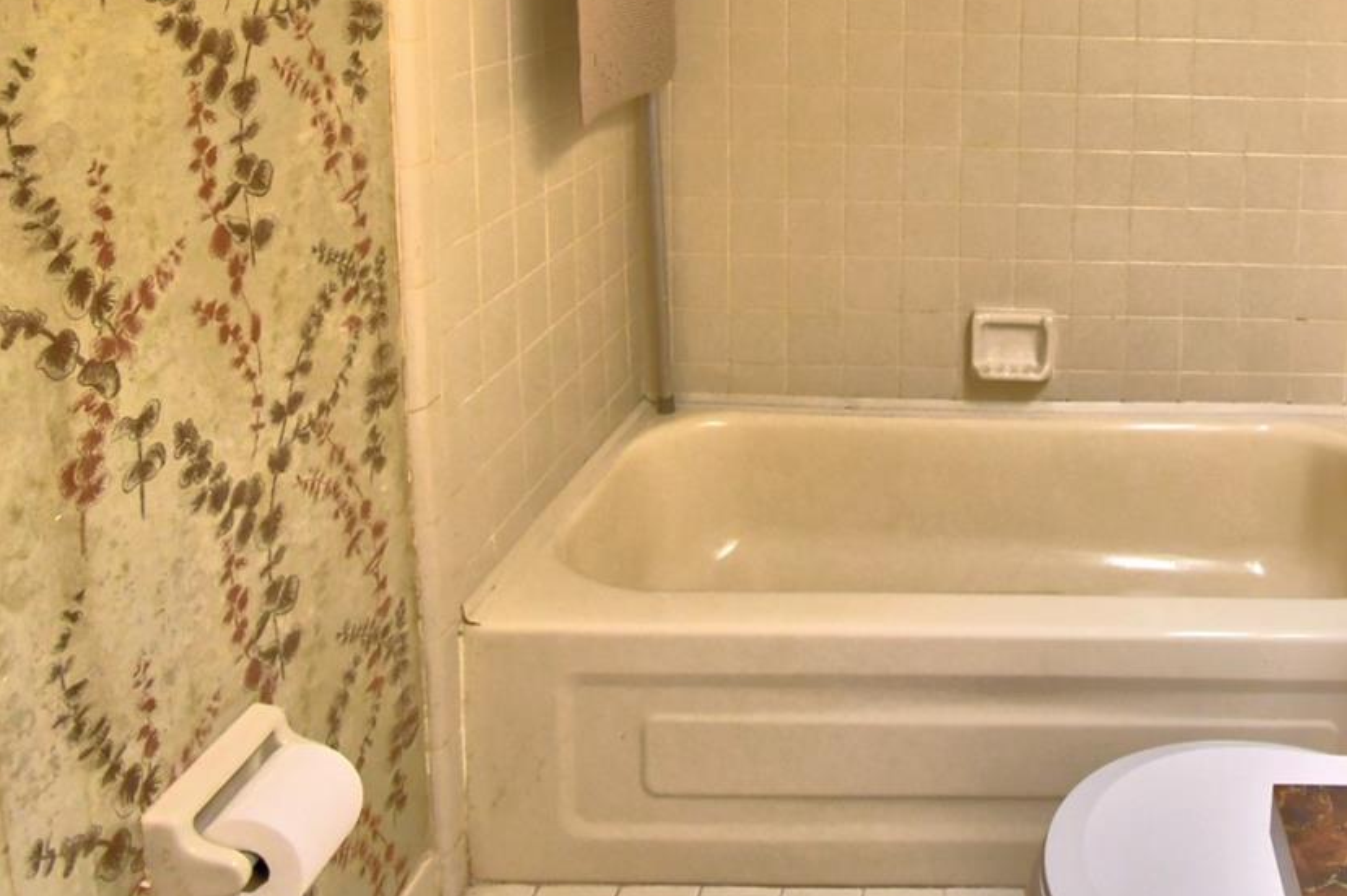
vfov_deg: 40.8
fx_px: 1084
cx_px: 1066
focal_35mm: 29
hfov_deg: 59.0
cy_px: 62
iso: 800
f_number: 4.5
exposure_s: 1/30
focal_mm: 10
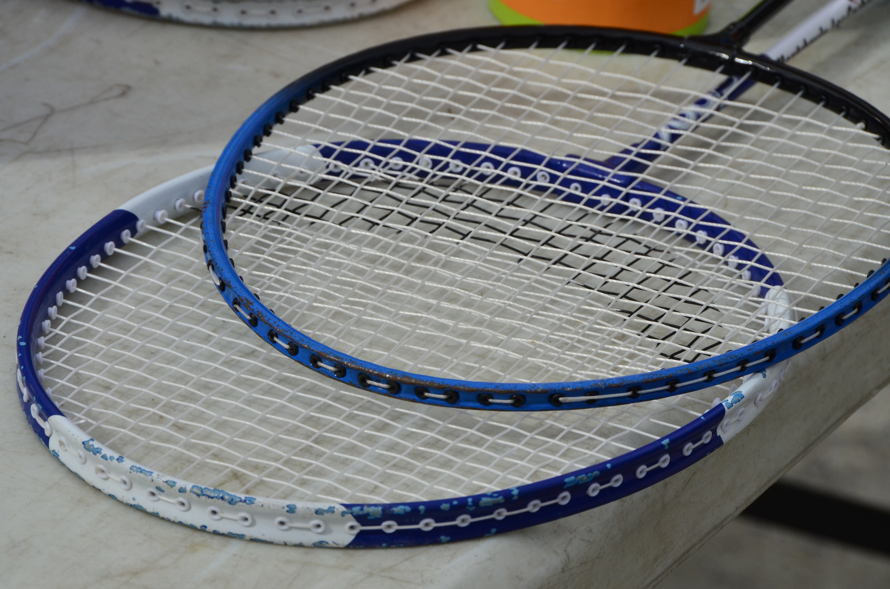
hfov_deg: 6.9
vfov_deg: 4.6
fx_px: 7401
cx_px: 445
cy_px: 294
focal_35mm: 300
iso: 400
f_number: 13
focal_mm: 200
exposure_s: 1/1000
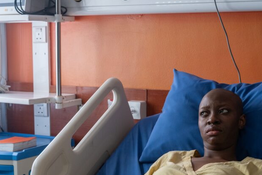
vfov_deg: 16.6
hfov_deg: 24.7
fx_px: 597
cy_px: 128
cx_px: 162
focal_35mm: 82
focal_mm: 50
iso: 1600
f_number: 5.6
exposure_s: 1/125
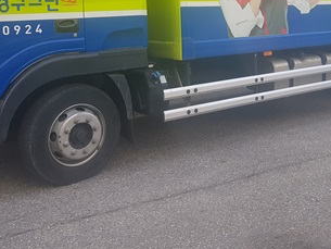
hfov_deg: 40.0
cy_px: 31
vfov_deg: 30.3
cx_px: 250
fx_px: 440
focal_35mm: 46
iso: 40
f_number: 1.7
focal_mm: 4.2
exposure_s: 1/194
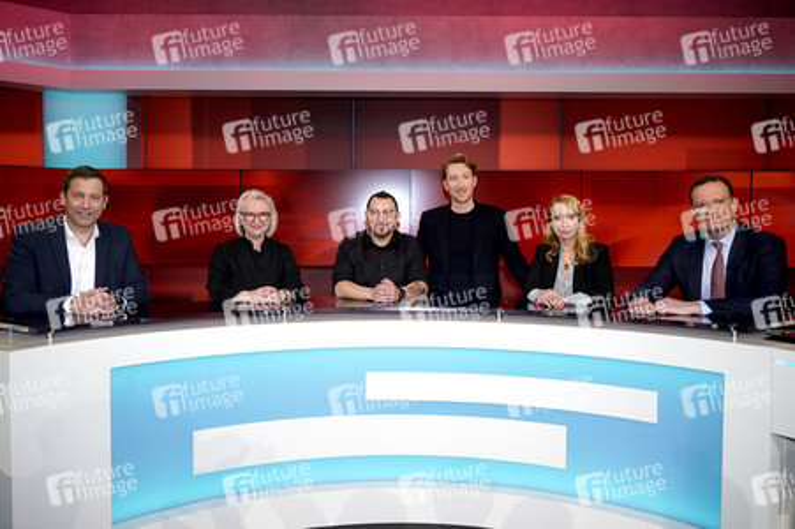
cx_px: 398
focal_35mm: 28
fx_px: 618
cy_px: 264
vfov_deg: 46.3
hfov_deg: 65.5
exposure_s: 1/125
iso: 1600
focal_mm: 28
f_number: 5.6
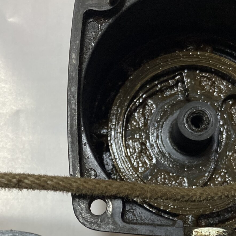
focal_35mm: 72
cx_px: 115
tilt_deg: -82.4
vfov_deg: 23.5
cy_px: 201
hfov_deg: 24.0
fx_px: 555
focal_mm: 3.99
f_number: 1.8
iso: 125
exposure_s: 1/60
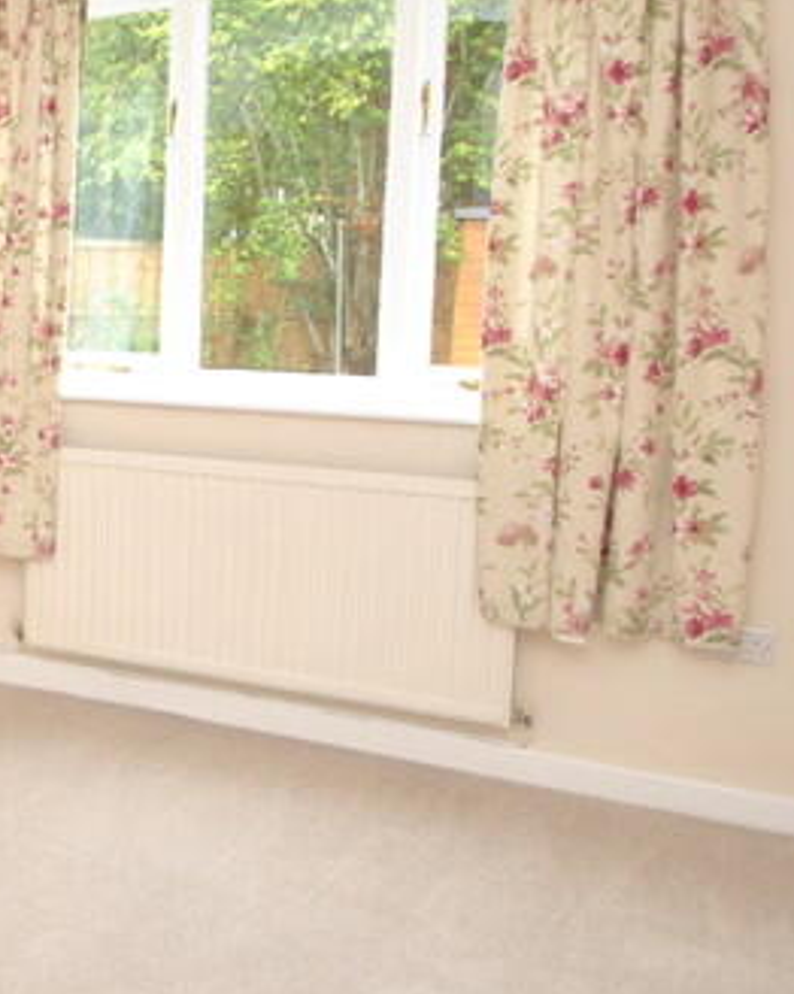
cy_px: 420
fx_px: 1294
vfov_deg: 41.9
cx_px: -273
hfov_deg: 27.6
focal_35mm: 44
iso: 200
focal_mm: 10
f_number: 4
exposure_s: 1/60
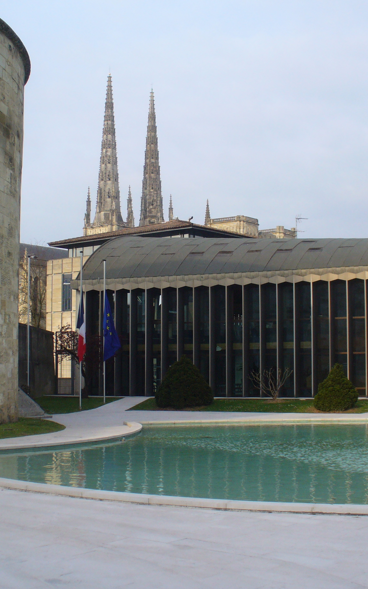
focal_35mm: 53
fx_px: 850
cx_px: 172
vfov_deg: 38.2
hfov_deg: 24.4
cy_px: 292
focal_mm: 6.1
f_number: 5.6
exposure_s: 1/160
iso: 80
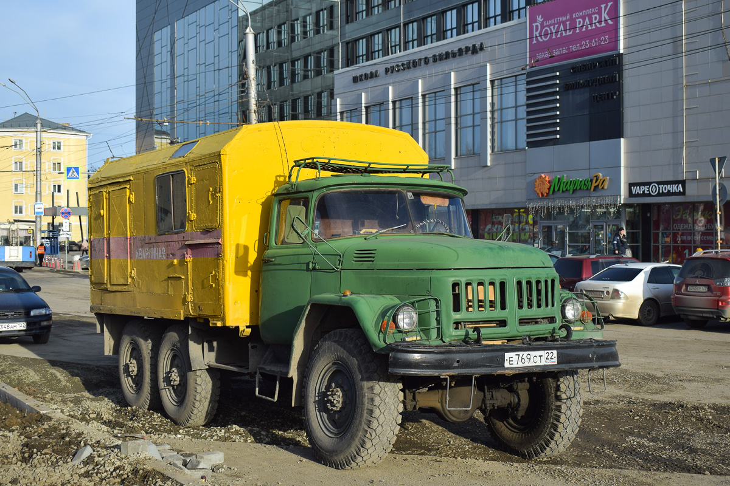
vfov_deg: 29.9
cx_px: 365
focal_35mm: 45
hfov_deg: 43.6
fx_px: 912
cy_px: 243
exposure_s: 1/500
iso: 100
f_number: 5.6
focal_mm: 30
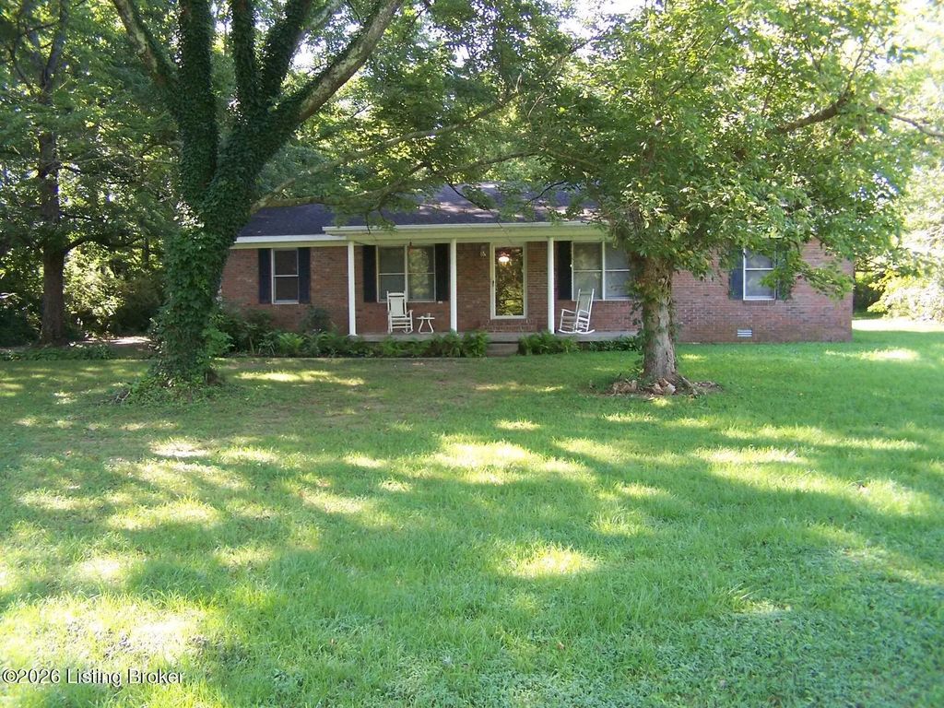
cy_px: 354
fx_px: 1173
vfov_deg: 33.6
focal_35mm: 43
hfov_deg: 43.9
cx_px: 472
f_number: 2.9
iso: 140
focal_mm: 7.1
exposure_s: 1/90
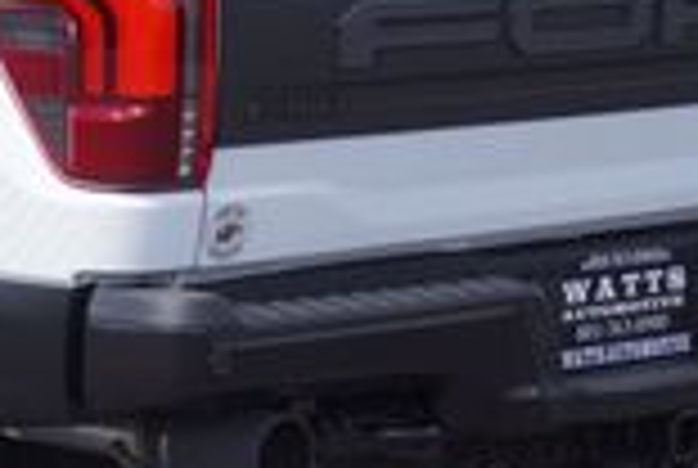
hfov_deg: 10.4
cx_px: -261
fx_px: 3731
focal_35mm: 192
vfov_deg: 7.2
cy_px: 112
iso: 100
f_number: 9
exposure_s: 1/200
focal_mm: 31
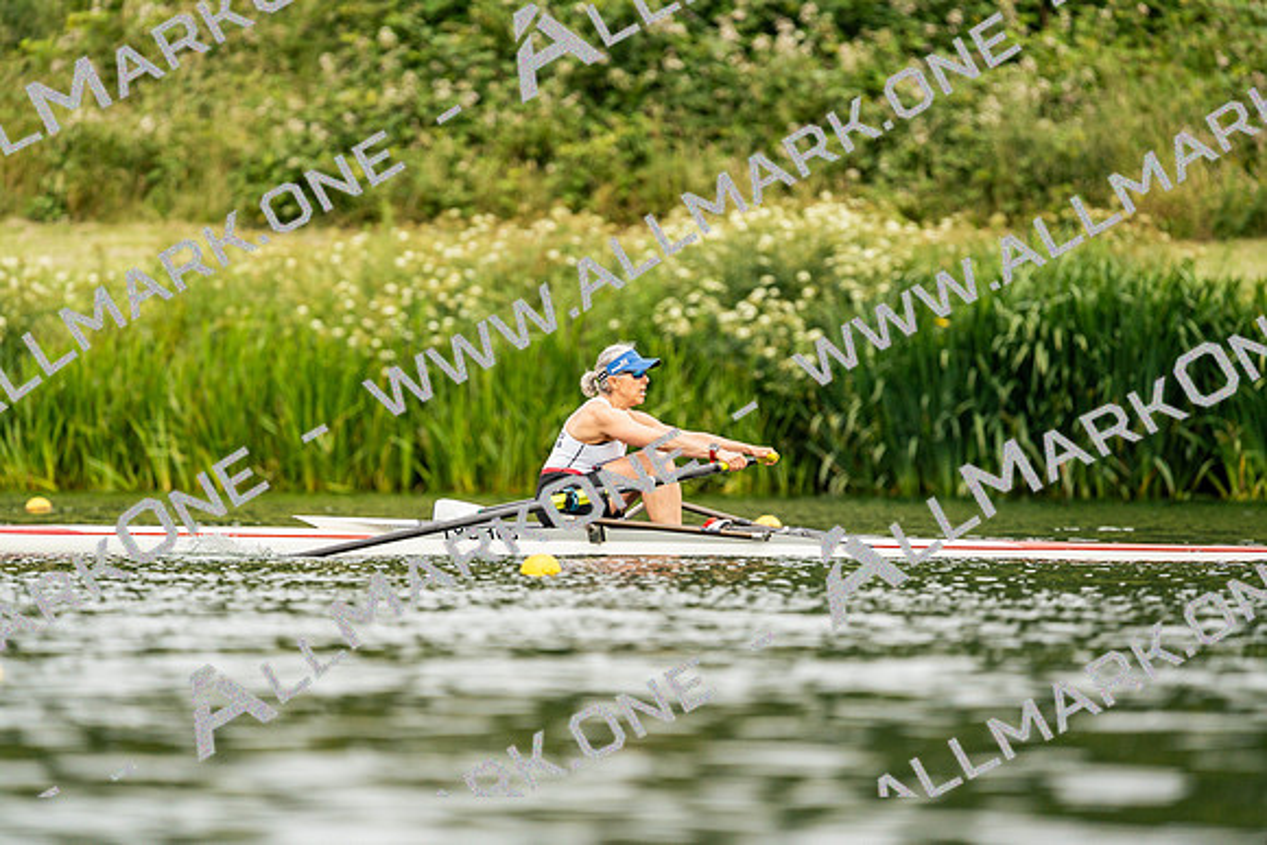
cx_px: 634
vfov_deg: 2.3
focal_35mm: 600
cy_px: 422
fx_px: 21121
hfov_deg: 3.4
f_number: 6.3
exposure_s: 1/2000
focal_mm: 600
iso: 640
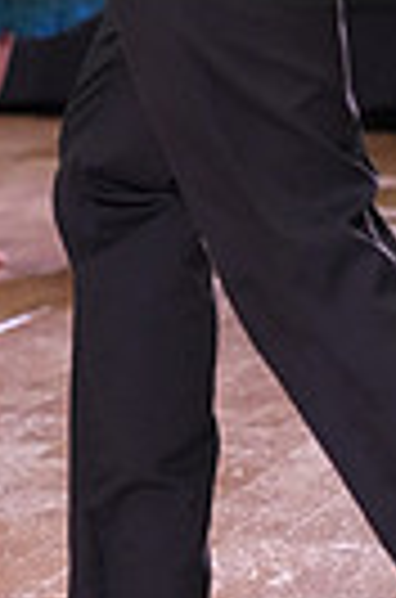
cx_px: -214
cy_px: -144
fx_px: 5440
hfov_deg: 4.1
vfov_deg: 6.3
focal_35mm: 328
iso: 3200
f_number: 4
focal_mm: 75
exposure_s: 1/320
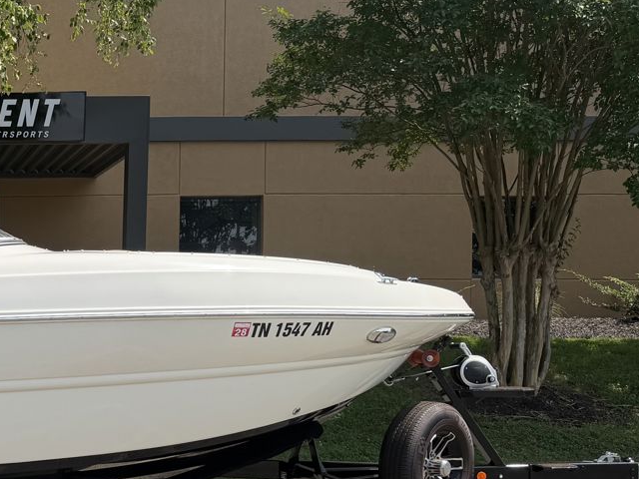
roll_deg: -0.4
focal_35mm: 60
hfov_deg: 27.7
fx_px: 1108
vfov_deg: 24.2
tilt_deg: -0.7
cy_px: 353
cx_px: -154
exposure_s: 1/4167
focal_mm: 6.76
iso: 80
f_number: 1.78
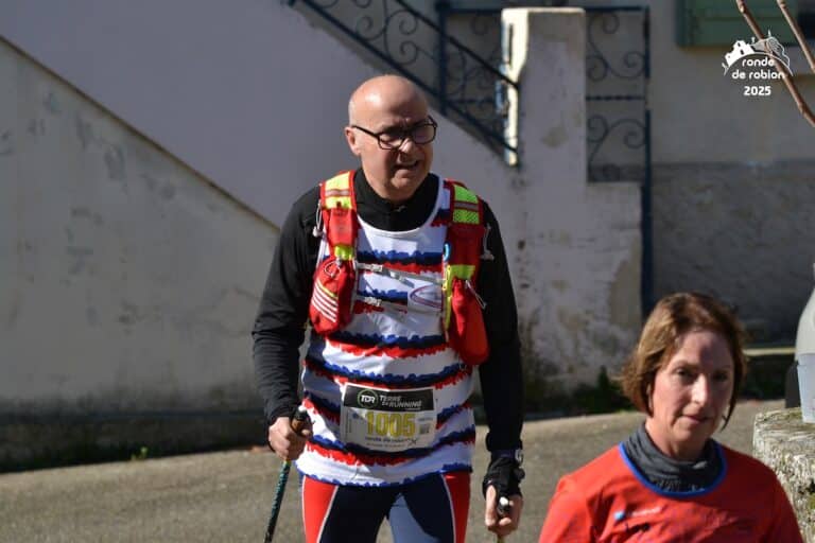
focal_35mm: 225
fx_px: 5093
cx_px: 408
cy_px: 272
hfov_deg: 9.1
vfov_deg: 6.1
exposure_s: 1/1600
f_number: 5.6
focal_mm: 150
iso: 400
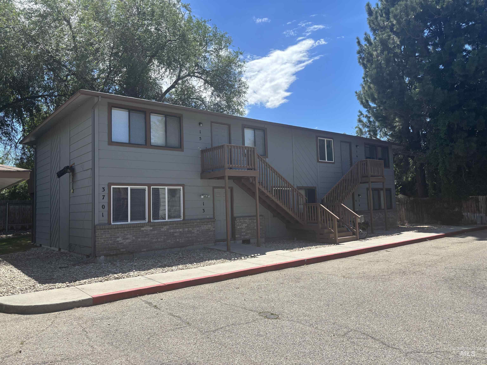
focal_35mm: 26
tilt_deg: +3.2
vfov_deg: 53.1
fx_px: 366
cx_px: 244
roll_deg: +1.6
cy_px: 182
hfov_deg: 67.3
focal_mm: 5.96
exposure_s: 1/2571
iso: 50
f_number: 1.6
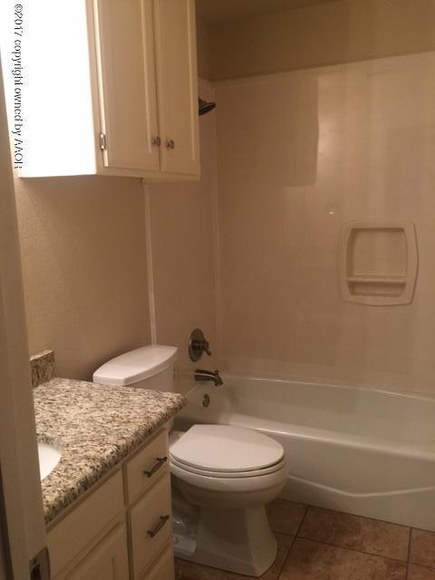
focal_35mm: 29
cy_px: 290
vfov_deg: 61.7
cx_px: 218
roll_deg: +1.9
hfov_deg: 48.2
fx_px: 486
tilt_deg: -9.7
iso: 50
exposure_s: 1/30
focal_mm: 4.15
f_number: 2.2
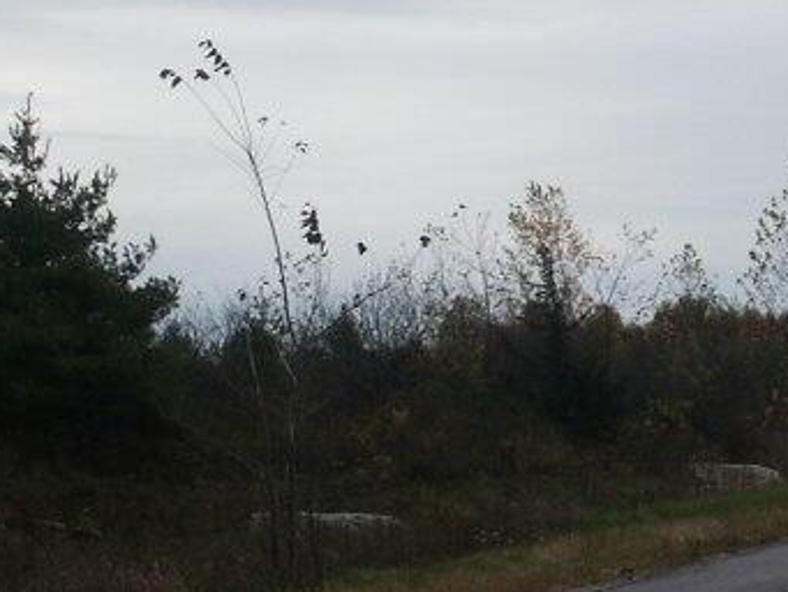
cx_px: 1024
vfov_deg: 11.0
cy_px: 305
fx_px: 3074
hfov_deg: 14.0
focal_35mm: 135
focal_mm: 9.33
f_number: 8
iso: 64
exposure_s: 1/125
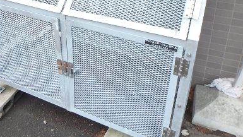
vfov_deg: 29.4
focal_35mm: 38
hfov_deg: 52.6
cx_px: 104
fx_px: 245
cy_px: 4
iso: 200
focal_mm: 3.7
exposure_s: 1/40
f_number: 3.5
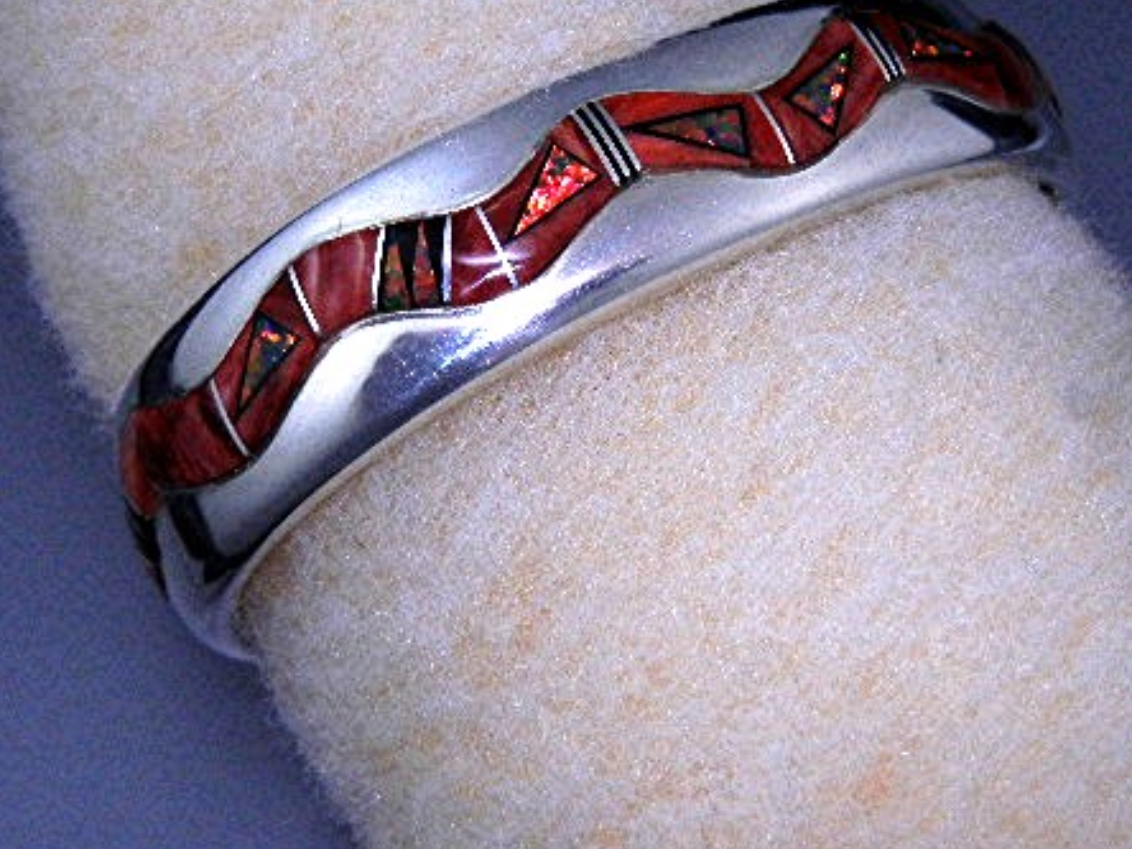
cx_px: 594
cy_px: 291
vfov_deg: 17.3
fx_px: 2780
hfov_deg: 23.0
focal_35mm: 85
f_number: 8
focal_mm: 10.6
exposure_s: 1/30
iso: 332
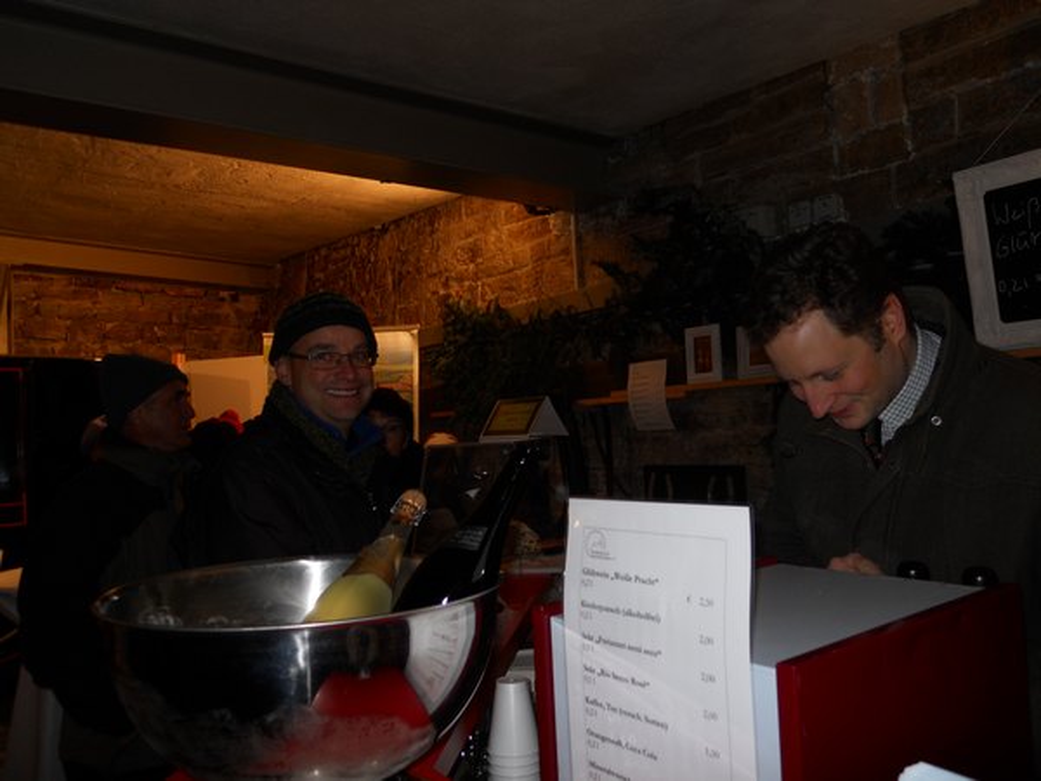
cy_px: 390
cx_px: 520
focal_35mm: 28
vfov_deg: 49.7
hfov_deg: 63.4
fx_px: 842
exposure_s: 1/25
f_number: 2.7
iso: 80
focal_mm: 5
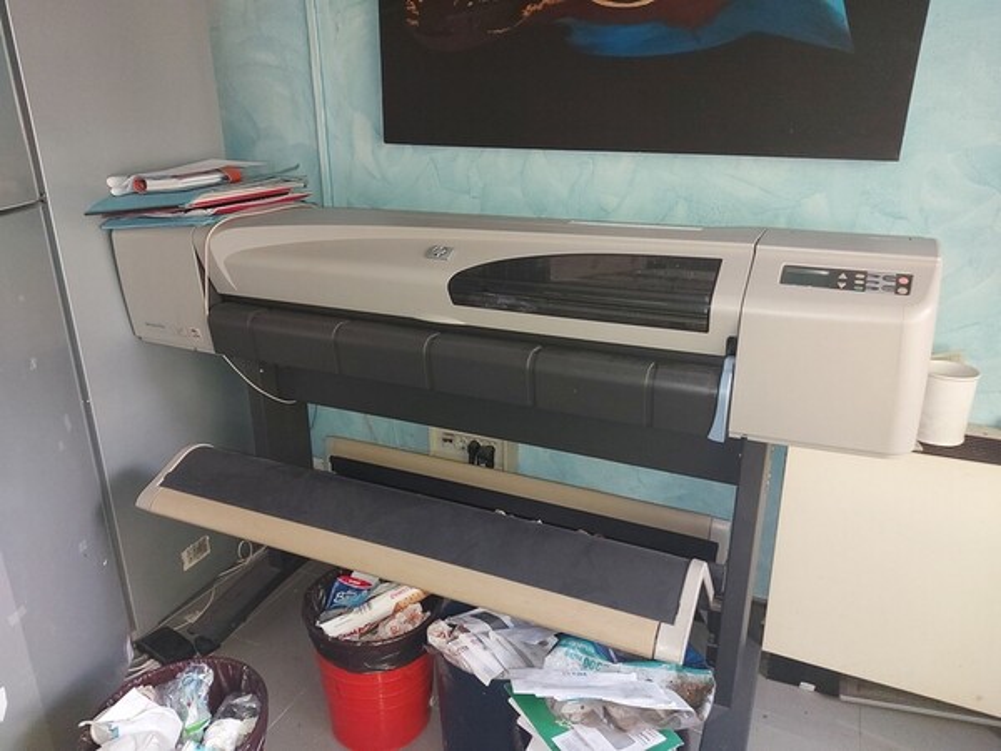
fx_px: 694
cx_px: 500
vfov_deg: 56.8
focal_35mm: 24
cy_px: 376
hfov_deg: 71.6
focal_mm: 5.23
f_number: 1.8
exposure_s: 1/25
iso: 320
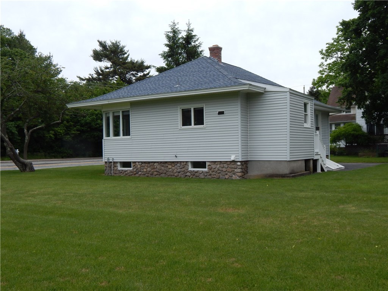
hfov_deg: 49.0
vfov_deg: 37.7
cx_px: 194
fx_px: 426
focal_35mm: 38
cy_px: 146
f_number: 3.4
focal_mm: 6.8
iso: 125
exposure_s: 1/1000
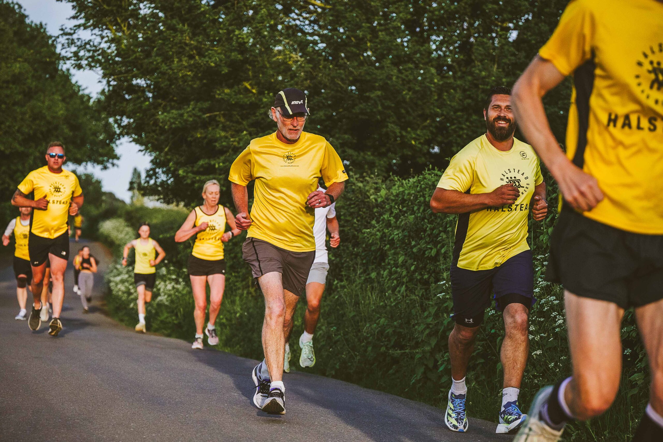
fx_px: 1934
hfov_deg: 19.5
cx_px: 332
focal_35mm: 105
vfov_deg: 13.0
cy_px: 221
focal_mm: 70
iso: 500
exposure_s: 1/6400
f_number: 2.8
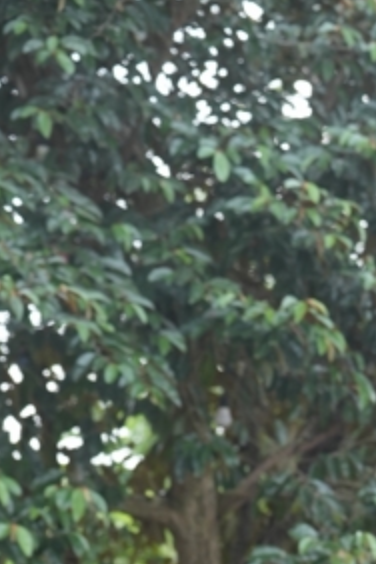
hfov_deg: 10.9
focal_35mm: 121
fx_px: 1896
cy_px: 943
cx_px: 546
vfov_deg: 15.1
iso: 640
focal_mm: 35
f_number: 3.2
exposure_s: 1/500
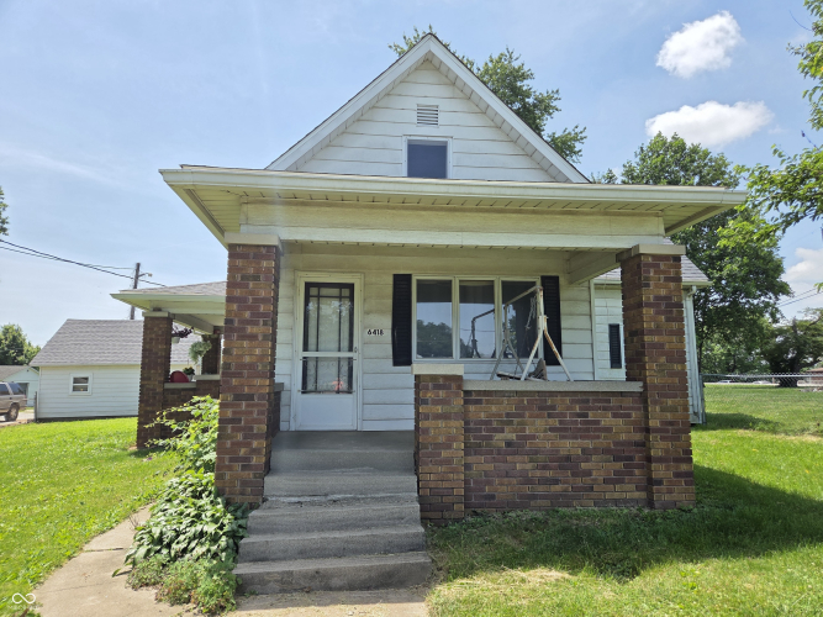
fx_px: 547
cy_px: 308
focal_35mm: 23
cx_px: 412
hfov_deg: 73.9
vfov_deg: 58.9
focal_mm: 5.4
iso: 80
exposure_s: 1/2308
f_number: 1.8
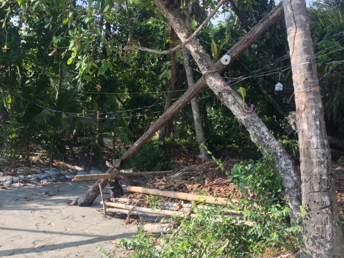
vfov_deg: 40.7
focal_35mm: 35
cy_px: 129
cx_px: 172
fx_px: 348
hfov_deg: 52.6
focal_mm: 4.28
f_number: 2.4
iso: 50
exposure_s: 1/449
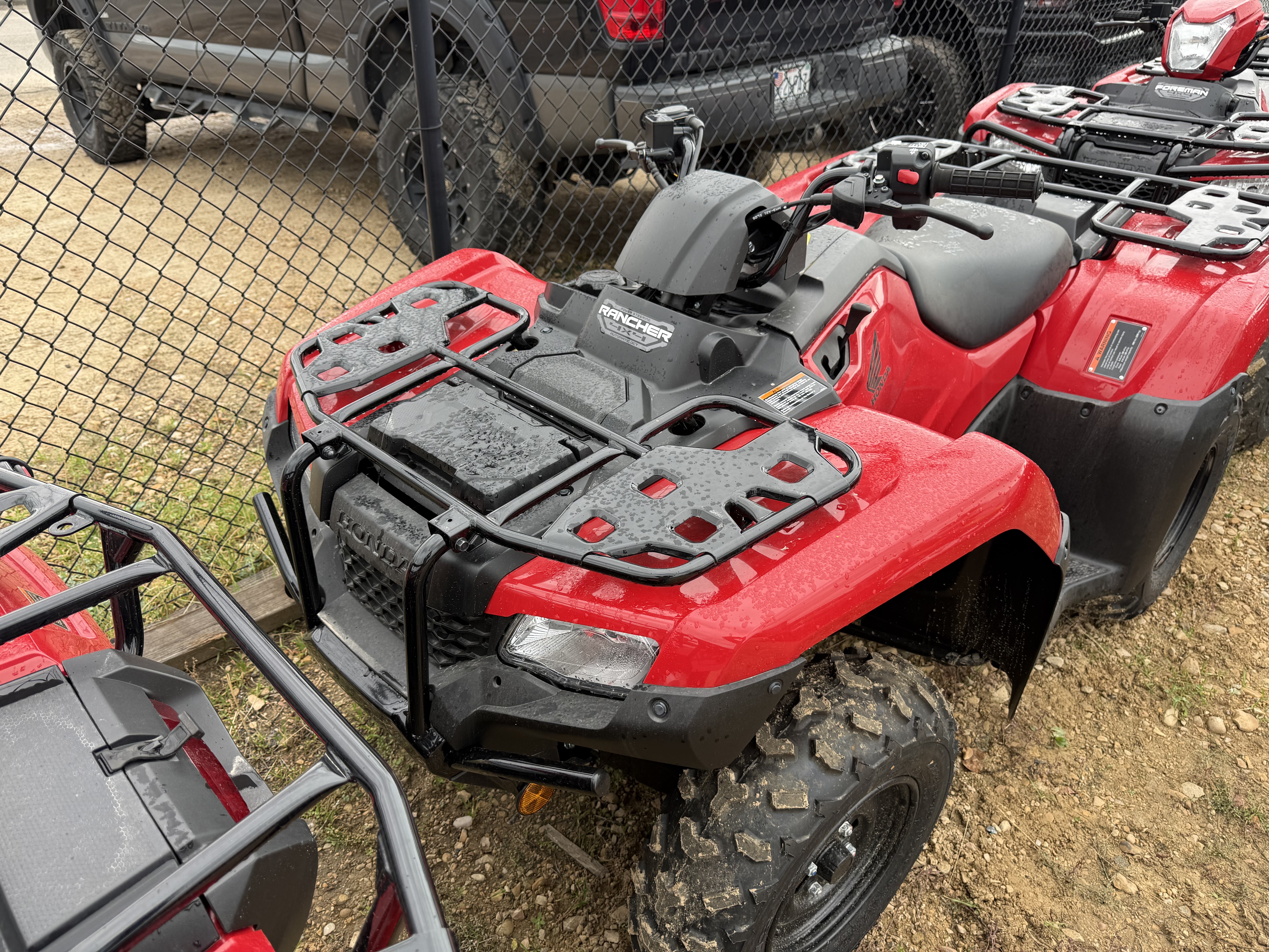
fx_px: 880
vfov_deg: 56.8
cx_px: 634
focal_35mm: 24
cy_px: 476
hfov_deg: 71.6
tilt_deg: -30.1
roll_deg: +0.2
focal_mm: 6.76
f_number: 1.78
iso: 64
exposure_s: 1/233
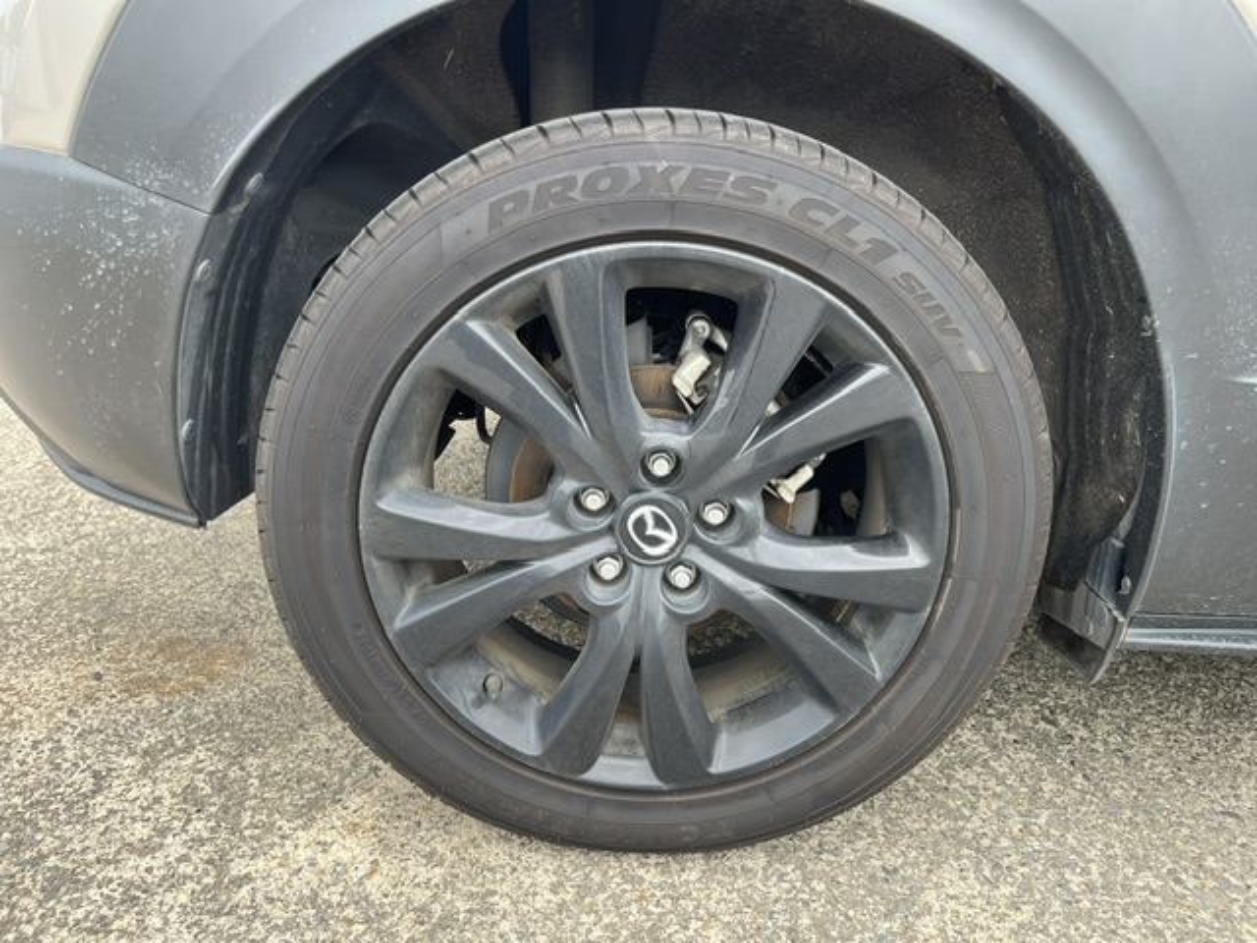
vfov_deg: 53.1
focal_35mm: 26
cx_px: 628
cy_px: 472
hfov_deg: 67.3
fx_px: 944
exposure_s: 1/378
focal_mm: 5.1
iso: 50
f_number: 1.6
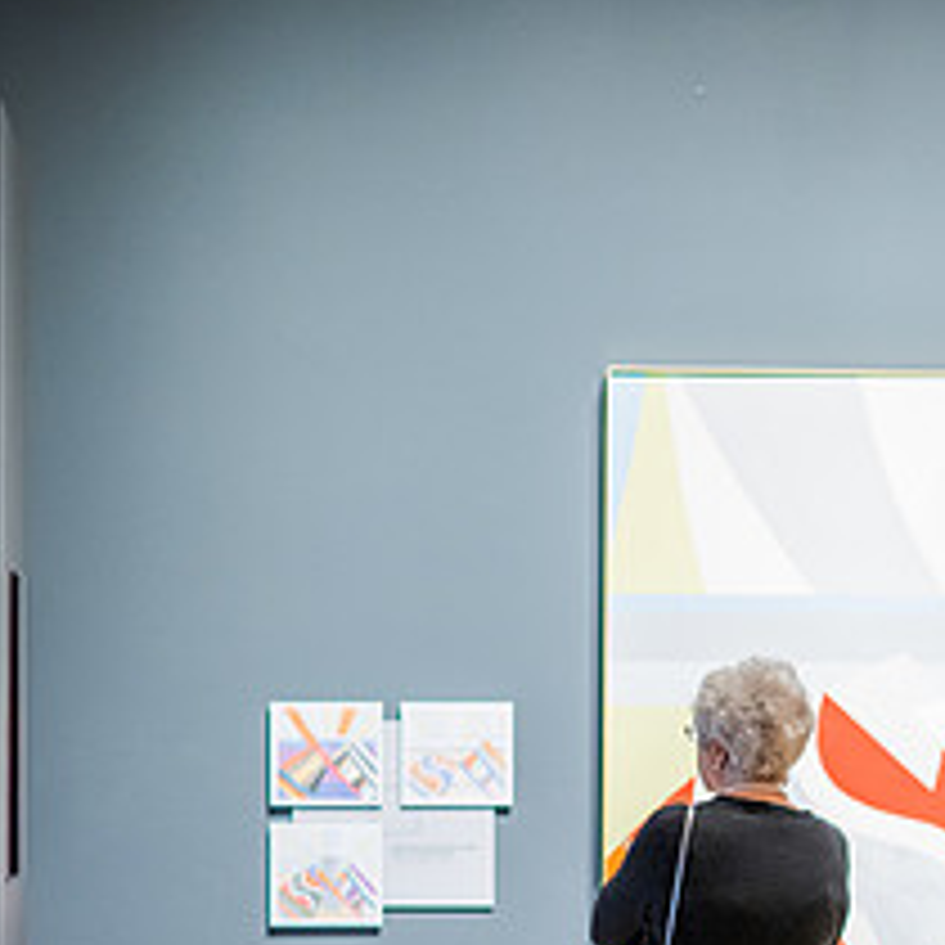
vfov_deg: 8.4
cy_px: 834
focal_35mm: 207
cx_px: 1066
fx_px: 6393
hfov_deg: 8.4
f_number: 1.4
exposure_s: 1/160
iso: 1000
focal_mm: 85
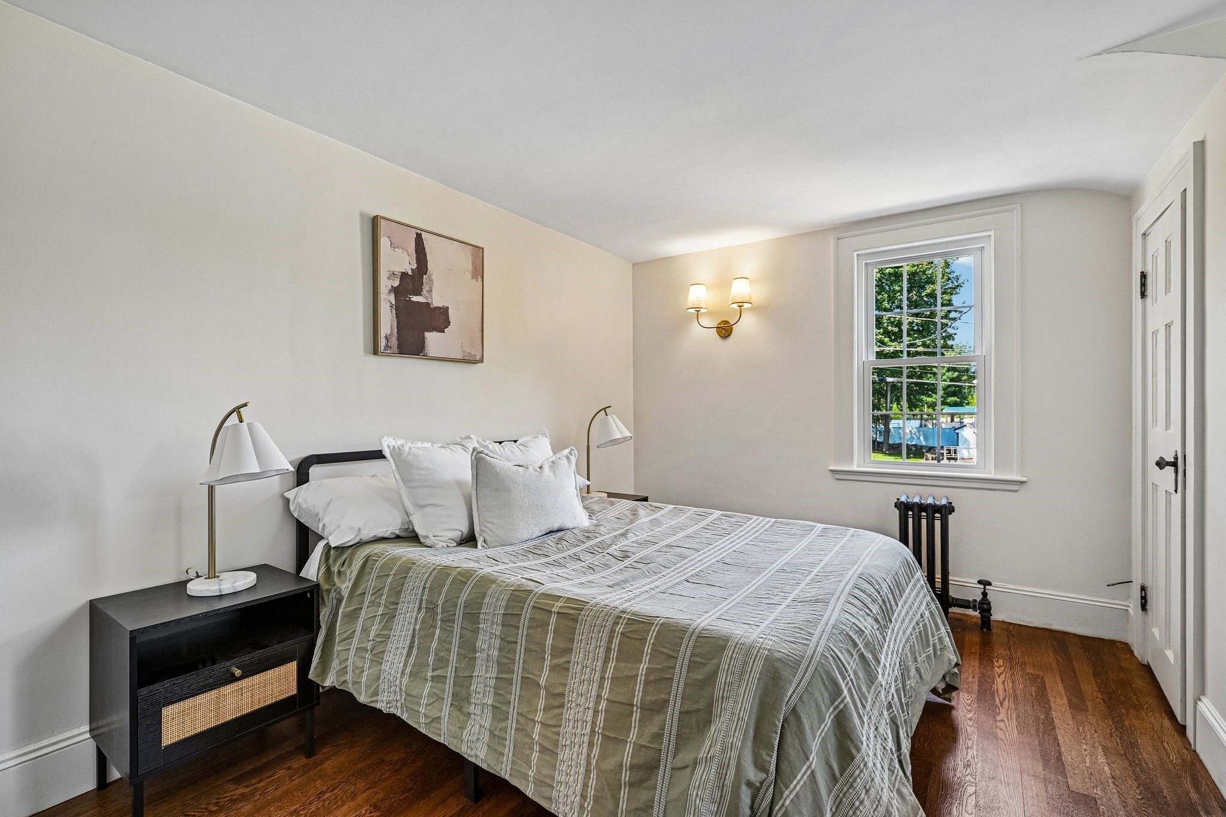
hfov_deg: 96.7
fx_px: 545
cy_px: 408
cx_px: 613
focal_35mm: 16
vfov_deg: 73.7
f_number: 8
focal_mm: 16
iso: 400
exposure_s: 1/10
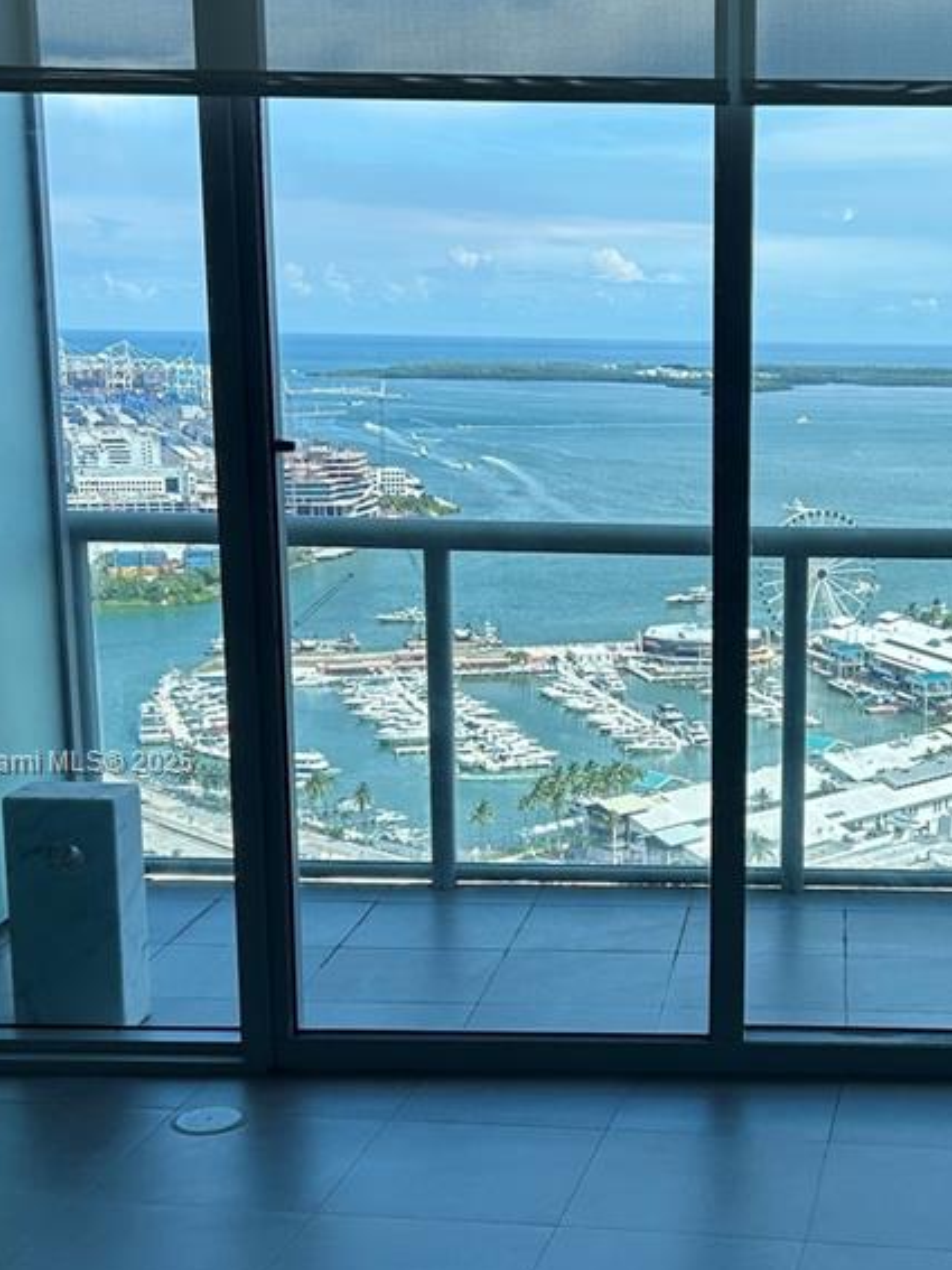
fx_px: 2018
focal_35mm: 55
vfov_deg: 34.8
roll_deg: -1.4
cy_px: 764
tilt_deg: -11.2
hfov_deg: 26.0
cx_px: 791
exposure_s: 1/1488
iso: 50
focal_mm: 5.7
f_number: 1.5
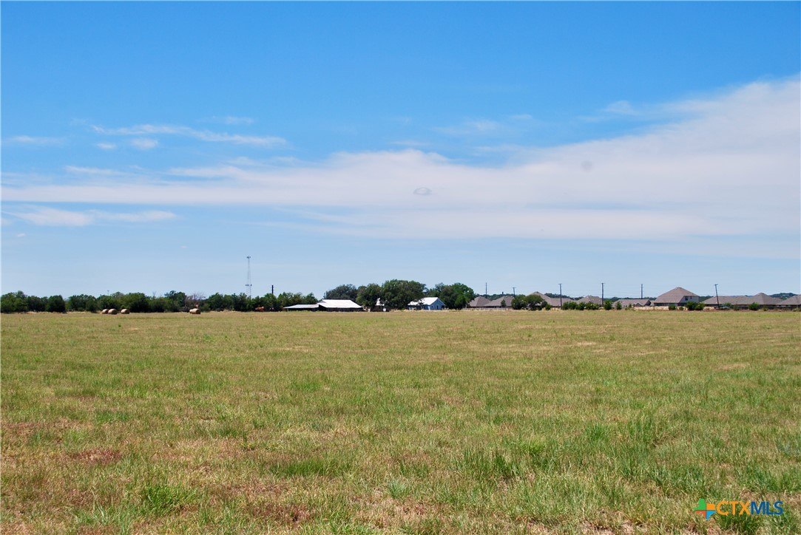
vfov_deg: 28.1
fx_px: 1069
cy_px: 268
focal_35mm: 48
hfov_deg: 41.1
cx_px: 400
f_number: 9
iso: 100
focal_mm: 32
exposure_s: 1/320
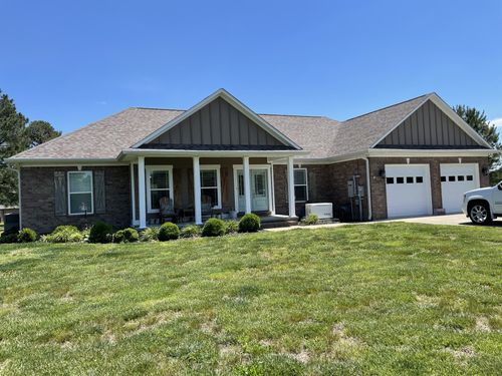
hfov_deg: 67.3
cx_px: 251
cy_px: 188
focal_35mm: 26
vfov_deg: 53.1
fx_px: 377
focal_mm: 4.2
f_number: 1.6
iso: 32
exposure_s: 1/2451
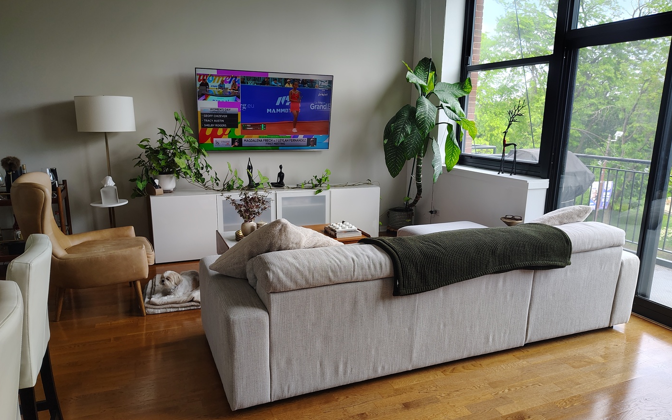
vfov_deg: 47.5
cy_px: 227
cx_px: 340
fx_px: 476
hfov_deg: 70.4
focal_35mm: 26
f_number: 1.8
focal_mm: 5.56
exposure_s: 1/120
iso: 272
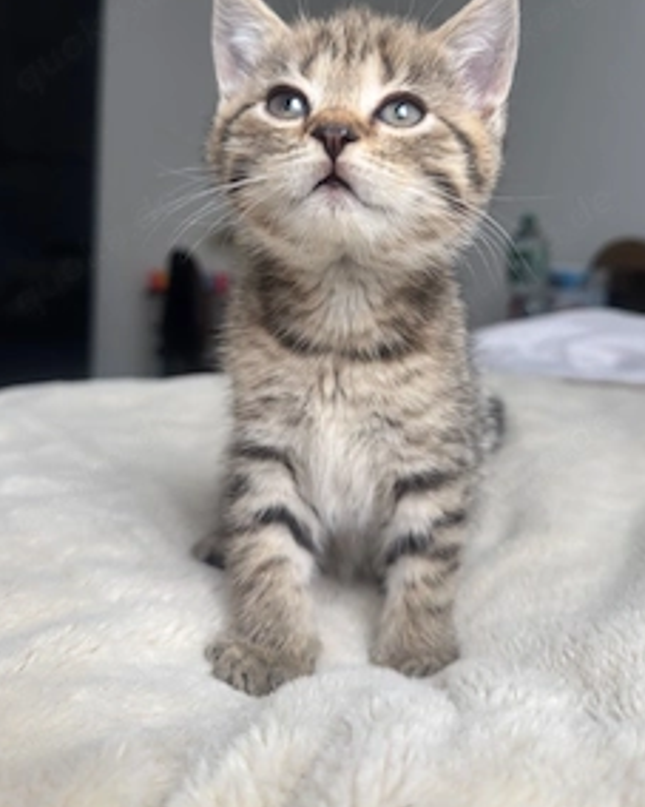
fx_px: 788
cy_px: 281
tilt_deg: +2.0
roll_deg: -1.4
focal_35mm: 33
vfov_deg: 53.4
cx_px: 375
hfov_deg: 44.4
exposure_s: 1/122
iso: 64
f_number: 1.78
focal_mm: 6.76
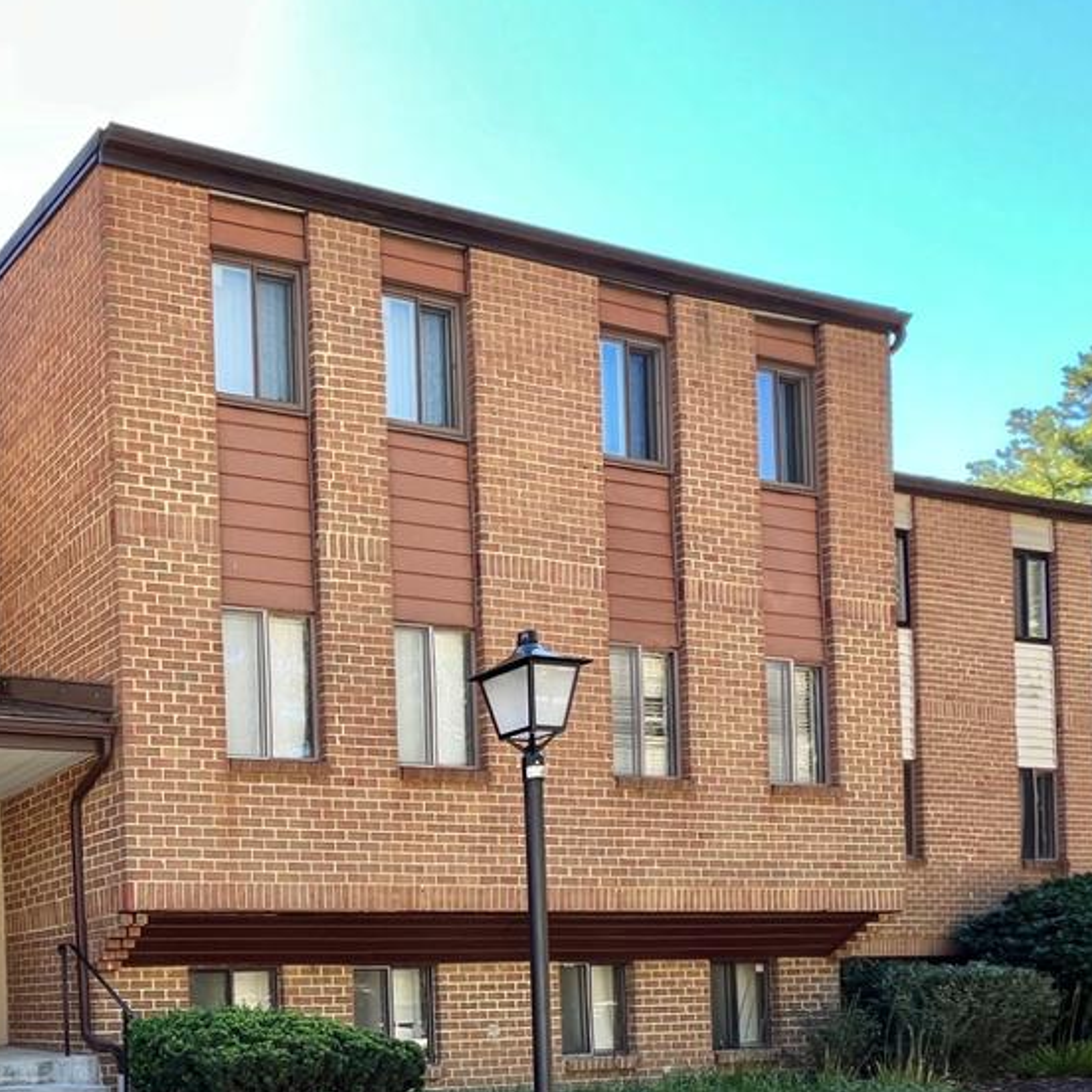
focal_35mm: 30
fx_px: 1071
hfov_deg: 42.6
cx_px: -103
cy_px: 1011
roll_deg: +2.2
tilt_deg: +3.3
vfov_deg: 47.7
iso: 32
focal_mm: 1.57
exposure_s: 1/99
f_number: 1.8
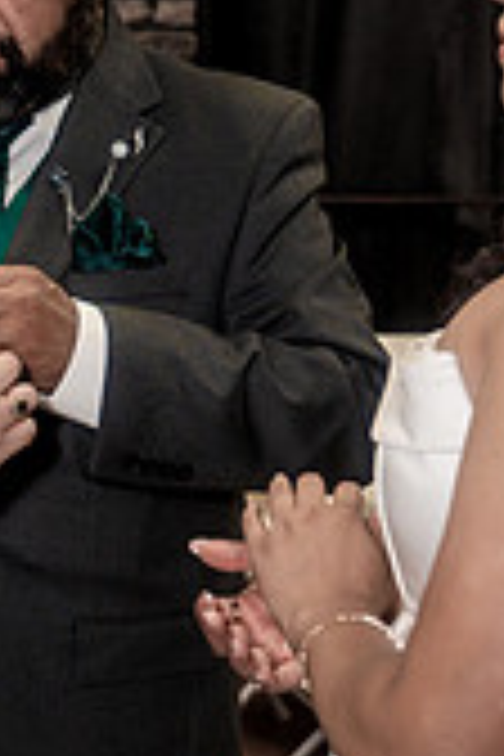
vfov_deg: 21.7
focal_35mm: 94
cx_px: -14
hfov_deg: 14.3
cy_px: 432
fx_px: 1974
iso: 2000
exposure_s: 1/250
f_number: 4
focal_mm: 35
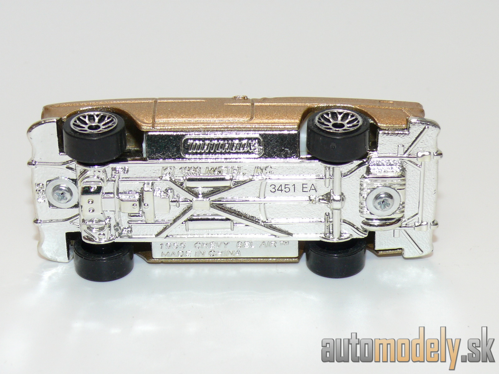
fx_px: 1470
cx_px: 250
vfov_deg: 14.5
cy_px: 187
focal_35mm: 102
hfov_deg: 19.3
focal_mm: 13.4
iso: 100
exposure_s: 1/30
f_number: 4
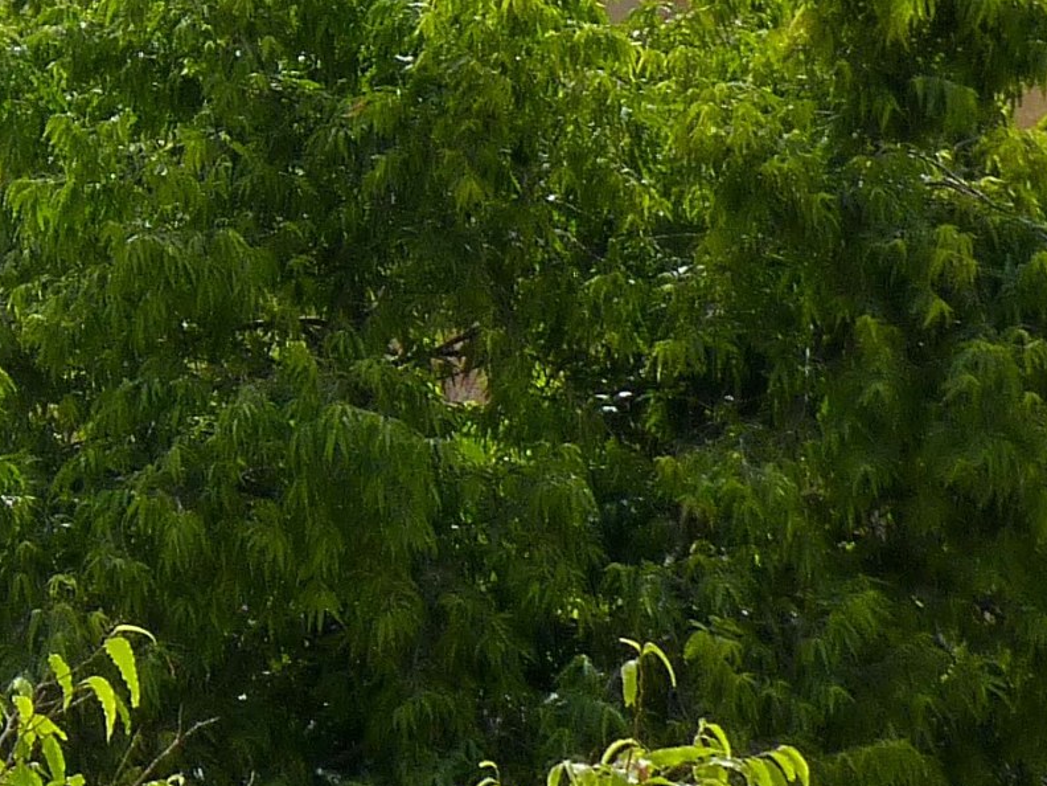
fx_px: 9618
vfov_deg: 4.6
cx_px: -1155
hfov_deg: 6.0
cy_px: -424
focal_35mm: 318
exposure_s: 1/1000
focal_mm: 12.8
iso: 125
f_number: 3.4
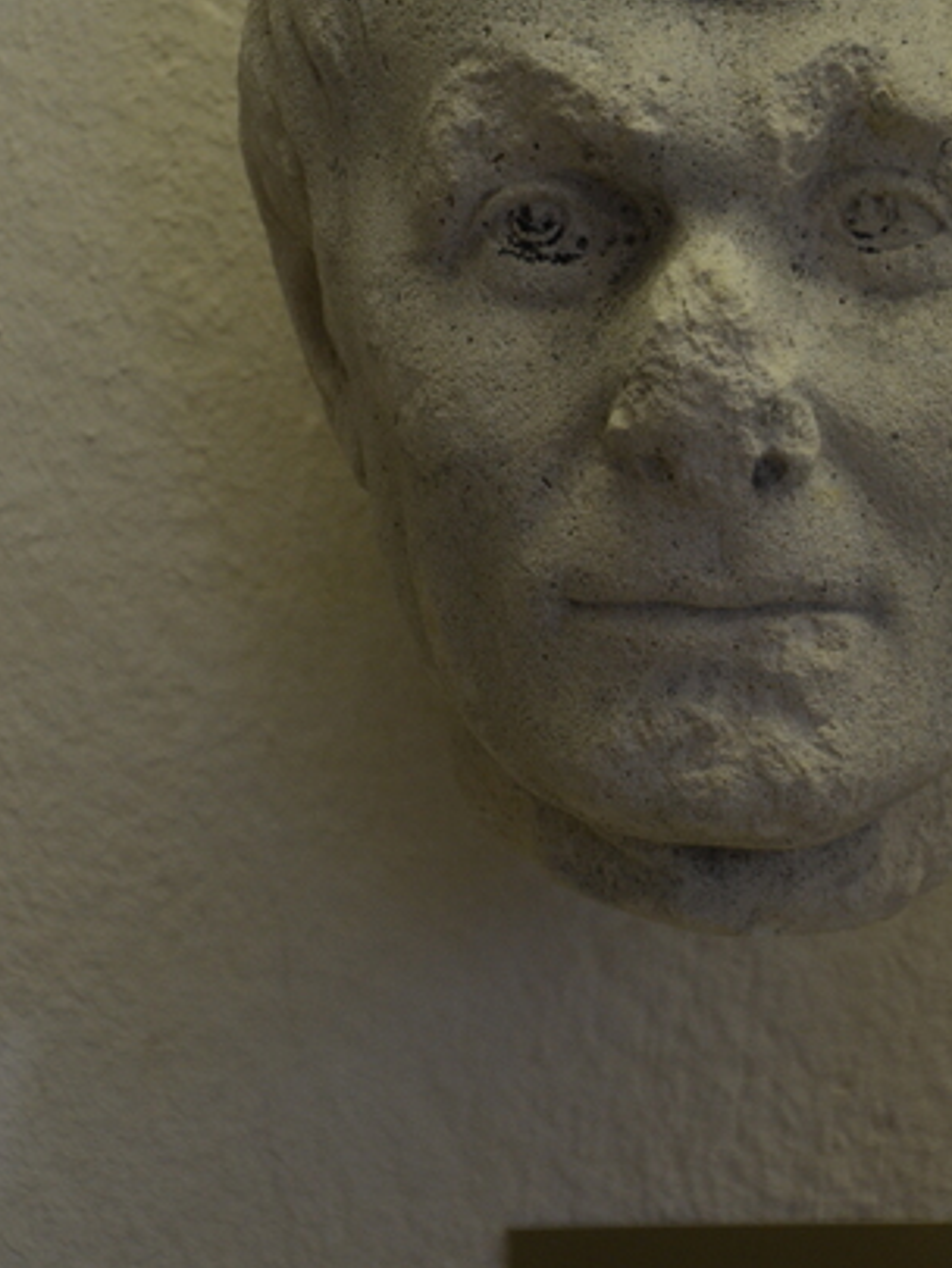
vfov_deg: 9.7
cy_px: 482
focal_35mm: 203
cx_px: 683
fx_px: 7440
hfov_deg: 7.3
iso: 1000
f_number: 5.6
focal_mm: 86
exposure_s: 1/200
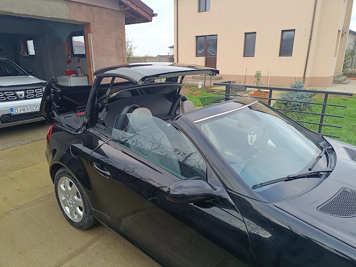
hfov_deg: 71.6
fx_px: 247
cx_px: 178
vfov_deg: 56.8
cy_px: 134
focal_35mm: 24
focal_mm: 5.59
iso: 57
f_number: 1.88
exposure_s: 1/102
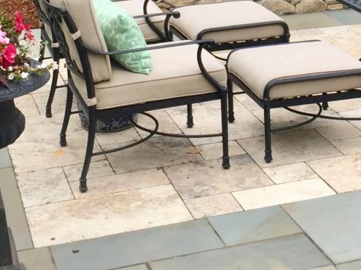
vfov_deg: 15.0
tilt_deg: -5.3
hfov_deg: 20.4
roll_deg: +0.9
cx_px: 330
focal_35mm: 94
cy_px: -74
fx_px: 980
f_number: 2.2
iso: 32
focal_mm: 4.15
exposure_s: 1/842
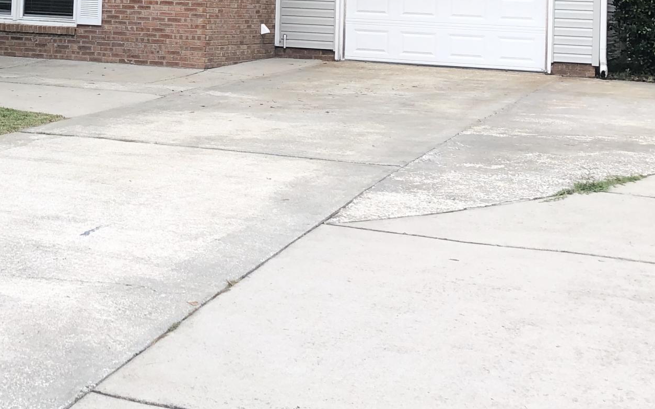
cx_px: 44
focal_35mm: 71
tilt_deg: +2.0
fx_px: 1268
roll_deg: -1.3
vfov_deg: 17.6
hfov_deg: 27.7
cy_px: -55
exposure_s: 1/120
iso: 20
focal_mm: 4
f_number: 1.8
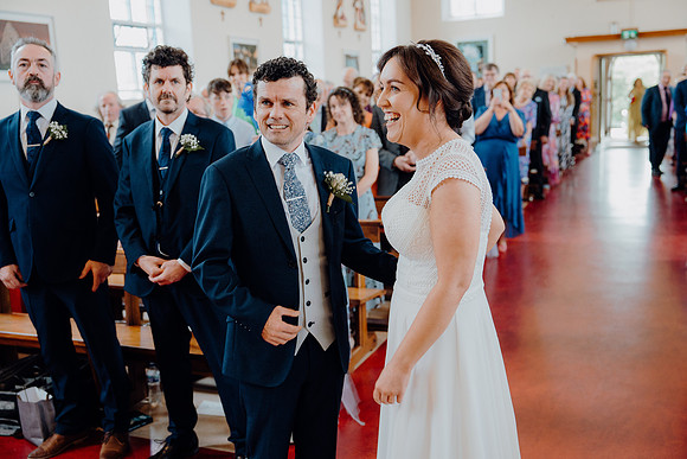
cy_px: 230
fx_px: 725
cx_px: 344
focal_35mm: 38
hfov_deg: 50.7
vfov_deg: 35.1
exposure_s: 1/200
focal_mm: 38
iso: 1000
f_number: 2.8
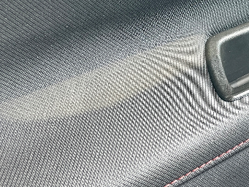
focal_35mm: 78
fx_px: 561
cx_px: 290
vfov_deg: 18.6
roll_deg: -1.3
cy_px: 20
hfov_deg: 23.1
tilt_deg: -26.4
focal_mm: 4.2
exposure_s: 1/70
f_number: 1.6
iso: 125
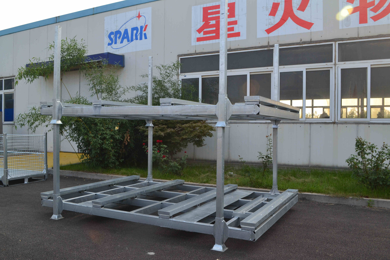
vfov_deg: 43.6
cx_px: 195
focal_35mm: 30
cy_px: 130
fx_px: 325
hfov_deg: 61.9
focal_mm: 20
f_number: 10
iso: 400
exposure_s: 1/200
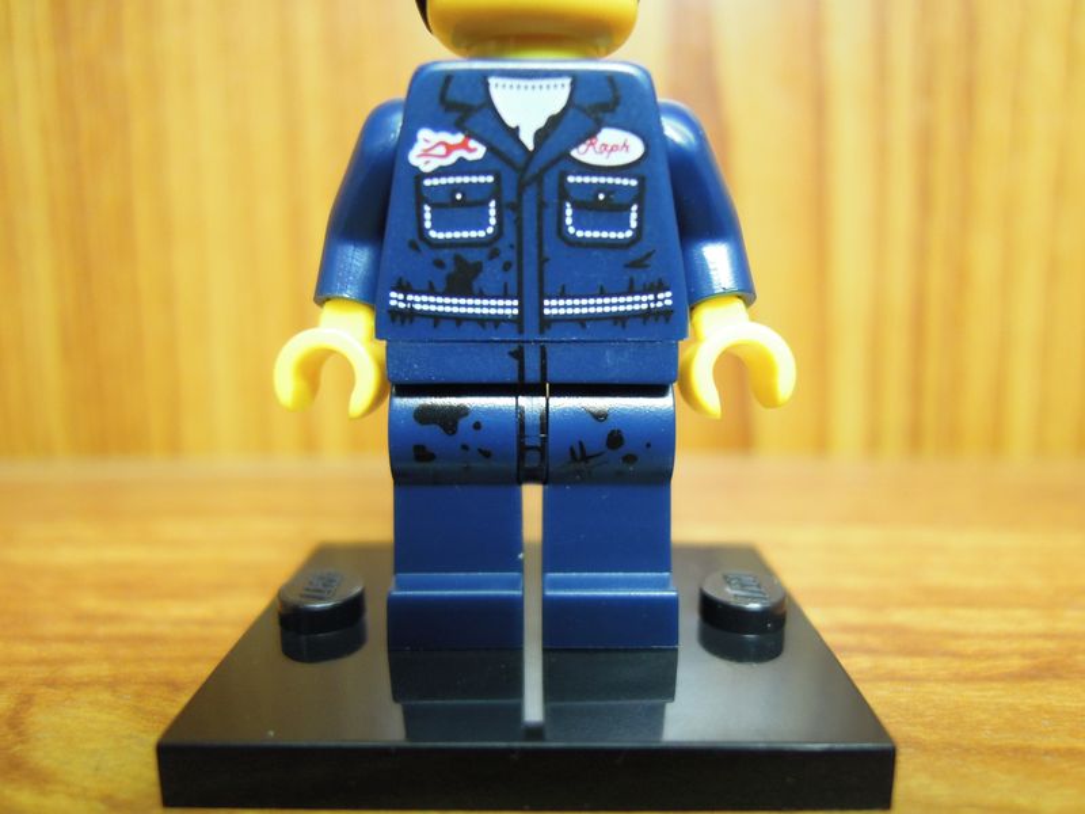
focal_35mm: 24
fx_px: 752
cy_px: 407
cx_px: 542
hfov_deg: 71.6
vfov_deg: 56.8
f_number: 1.8
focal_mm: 4.3
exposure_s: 1/200
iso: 400
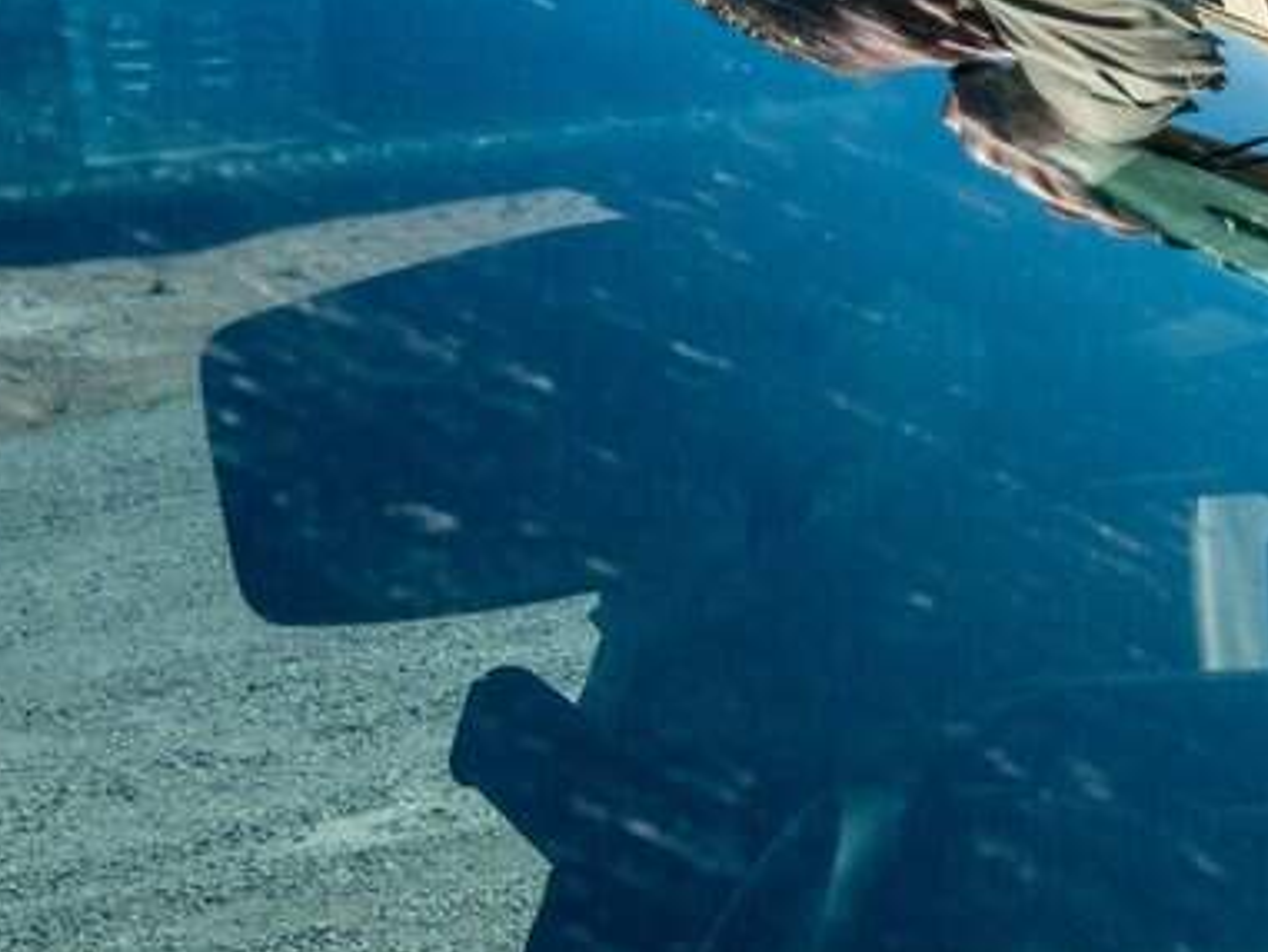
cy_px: 356
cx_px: 1784
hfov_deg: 17.3
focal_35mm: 105
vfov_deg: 14.2
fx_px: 3830
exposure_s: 1/320
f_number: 22
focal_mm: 34.5
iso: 400
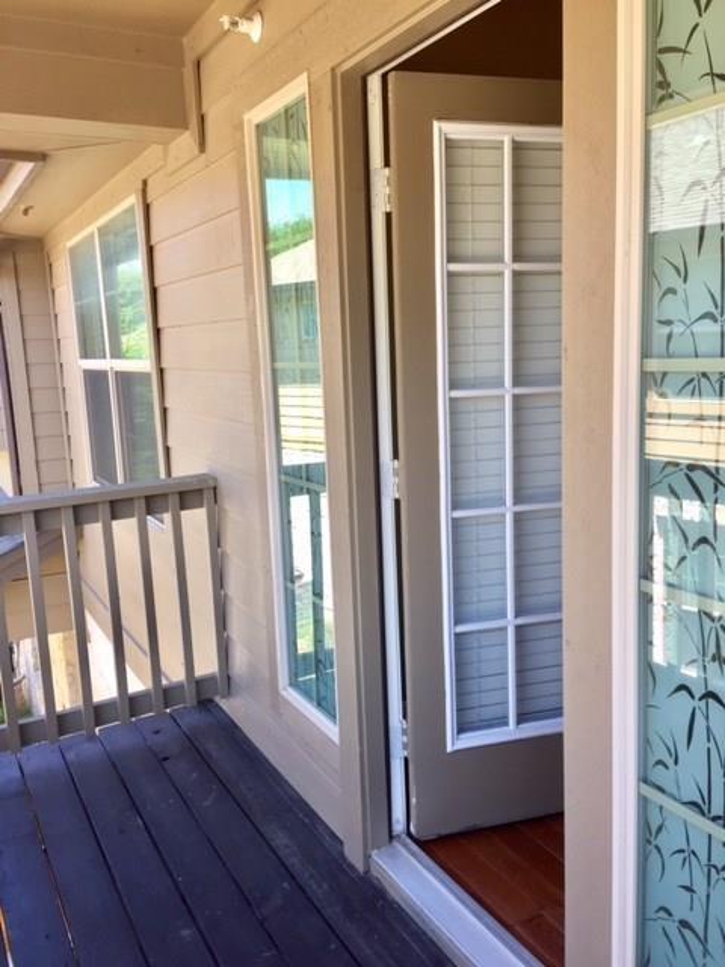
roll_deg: +2.9
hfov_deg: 48.2
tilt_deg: -9.3
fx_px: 810
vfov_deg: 61.7
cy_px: 484
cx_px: 362
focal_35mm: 29
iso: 32
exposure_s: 1/124
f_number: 2.2
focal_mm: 4.15
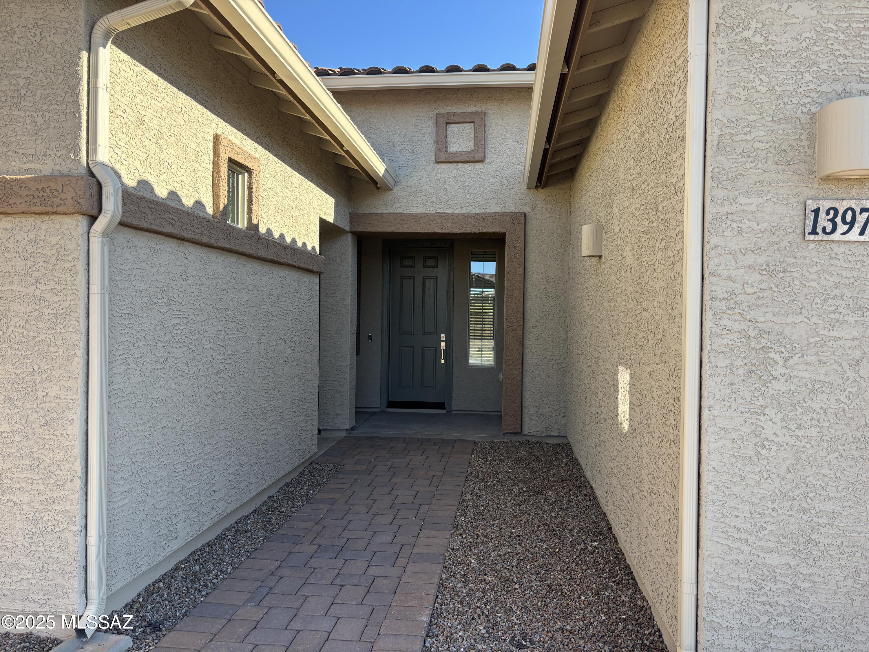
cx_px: 434
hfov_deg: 67.3
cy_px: 326
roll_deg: -1.1
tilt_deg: -1.1
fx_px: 653
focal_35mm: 26
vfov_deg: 53.1
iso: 50
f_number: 1.6
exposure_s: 1/634
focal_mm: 5.96
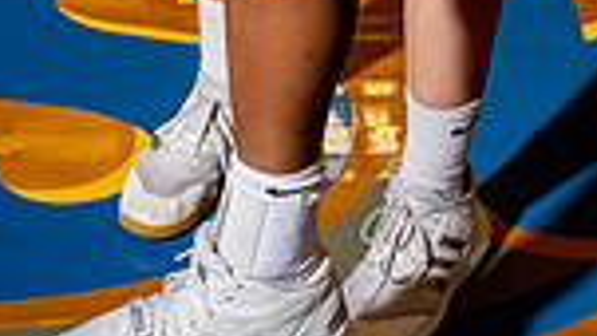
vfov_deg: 9.1
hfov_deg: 17.7
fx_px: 1884
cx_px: 557
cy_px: -498
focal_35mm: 119
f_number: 5.6
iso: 200
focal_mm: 38
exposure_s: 1/250
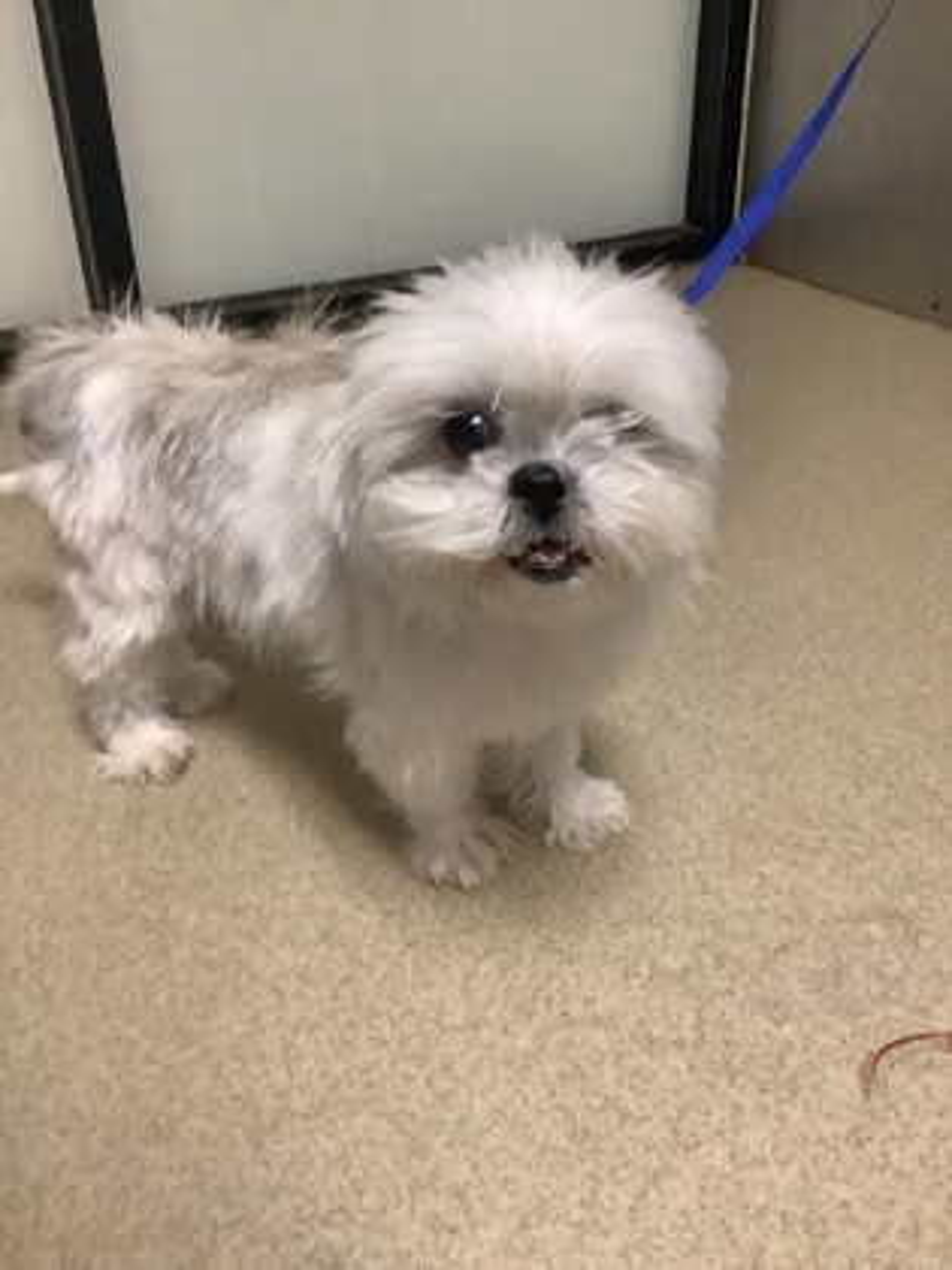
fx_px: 1137
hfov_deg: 45.4
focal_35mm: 31
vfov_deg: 58.4
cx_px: 476
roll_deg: +0.2
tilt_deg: -32.9
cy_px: 635
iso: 250
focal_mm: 3.3
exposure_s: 1/60
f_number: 2.4
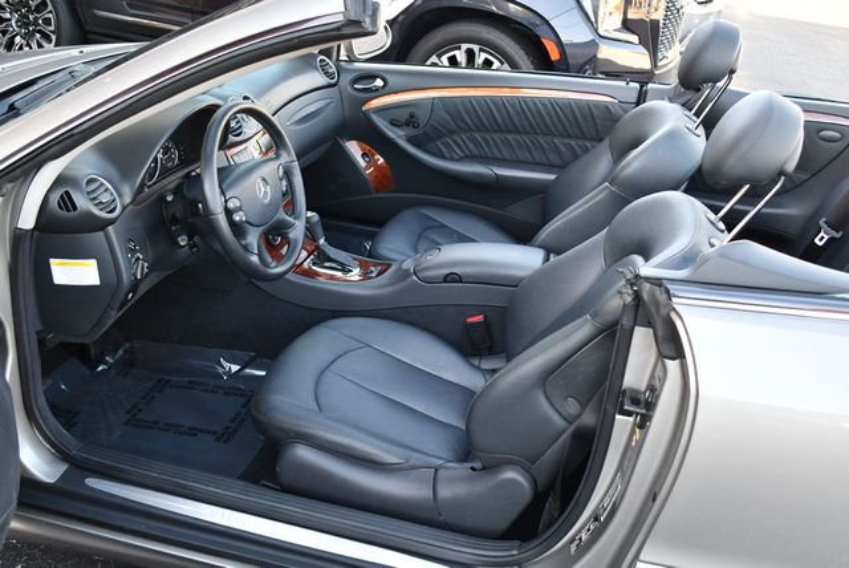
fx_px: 850
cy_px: 284
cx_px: 424
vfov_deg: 36.9
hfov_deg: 53.1
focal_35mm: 36
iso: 640
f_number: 3.5
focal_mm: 18
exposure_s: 1/250
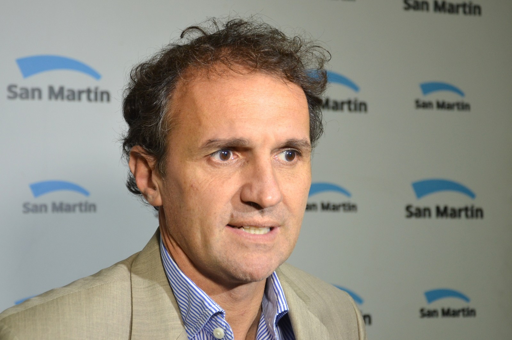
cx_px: 256
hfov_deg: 27.0
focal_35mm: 75
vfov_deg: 18.1
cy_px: 170
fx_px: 1065
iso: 500
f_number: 5
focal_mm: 50
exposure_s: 1/50
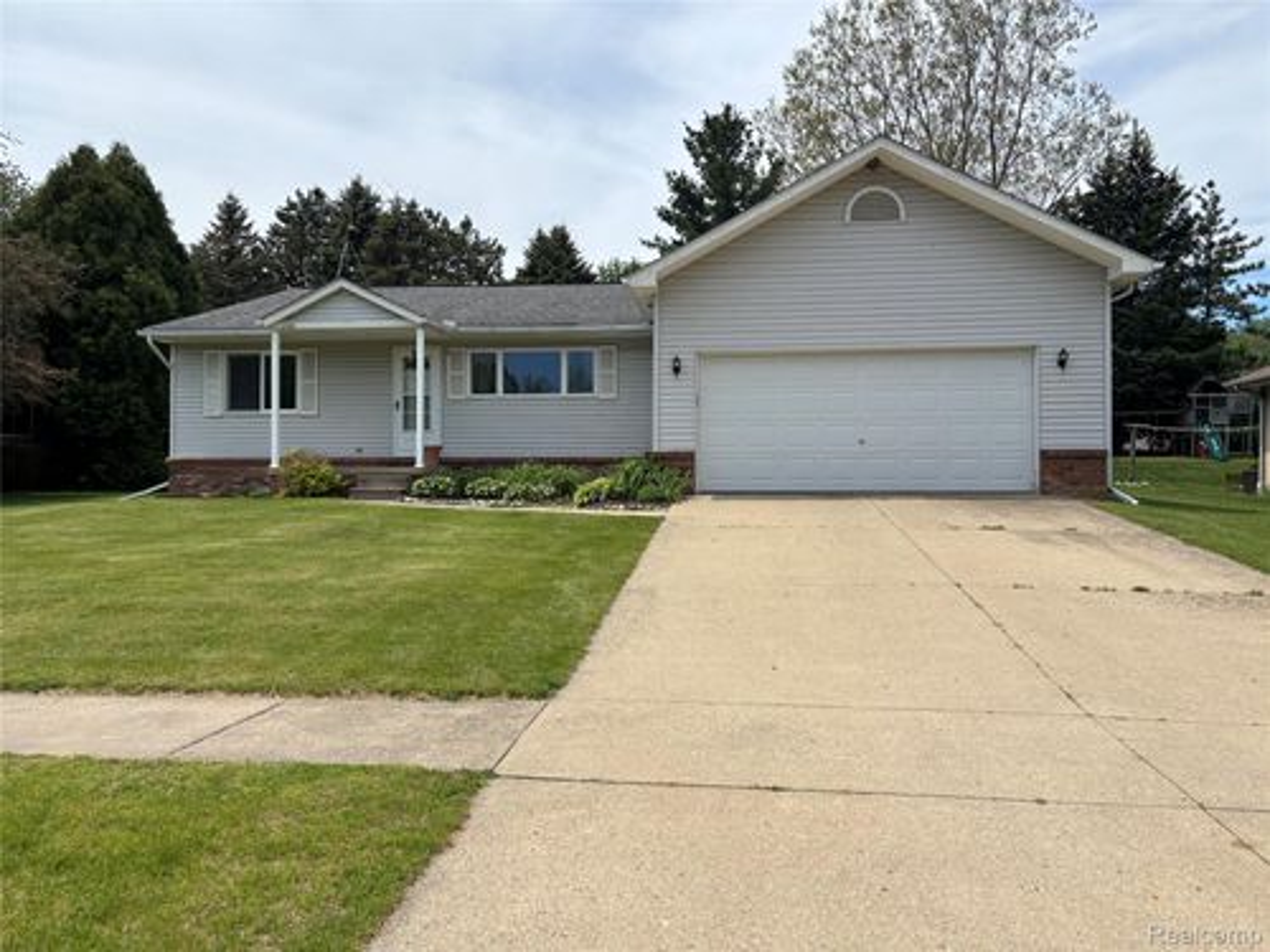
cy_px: 476
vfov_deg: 53.1
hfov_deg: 67.3
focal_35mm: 26
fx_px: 954
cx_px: 635
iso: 50
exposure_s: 1/4255
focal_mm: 5.96
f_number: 1.6
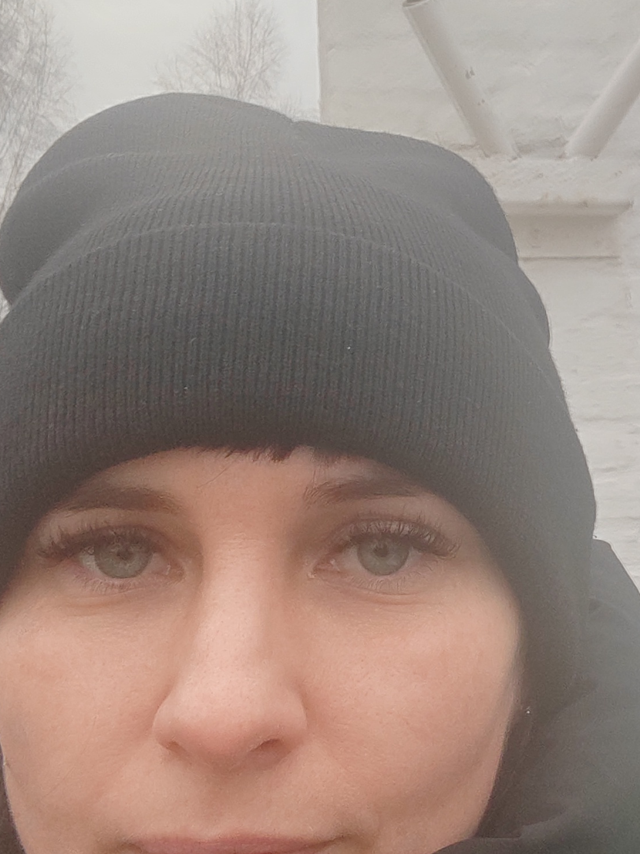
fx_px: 1036
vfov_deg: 44.7
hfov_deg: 31.3
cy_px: 360
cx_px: 664
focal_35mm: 42
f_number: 2.2
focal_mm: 2.87
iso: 356
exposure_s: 1/50
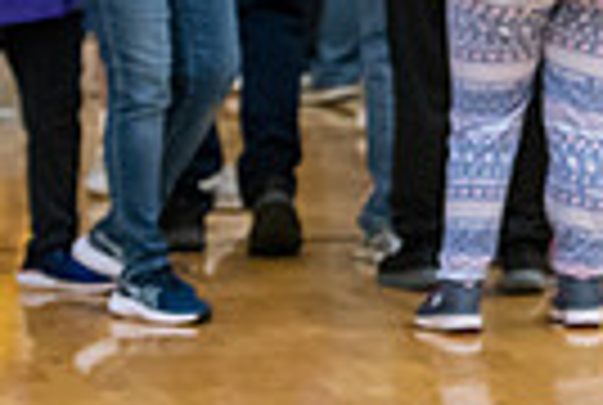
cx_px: 896
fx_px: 5792
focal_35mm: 345
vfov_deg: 4.0
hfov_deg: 5.9
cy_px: -187
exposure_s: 1/200
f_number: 3.2
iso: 2500
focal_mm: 80
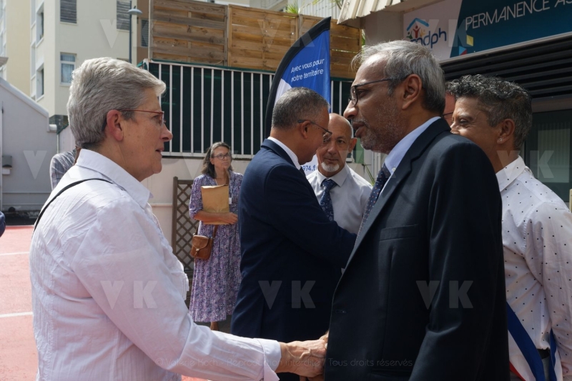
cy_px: 190
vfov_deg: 36.9
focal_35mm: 36
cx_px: 286
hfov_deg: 53.1
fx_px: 572
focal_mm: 24
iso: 250
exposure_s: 1/640
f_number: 8
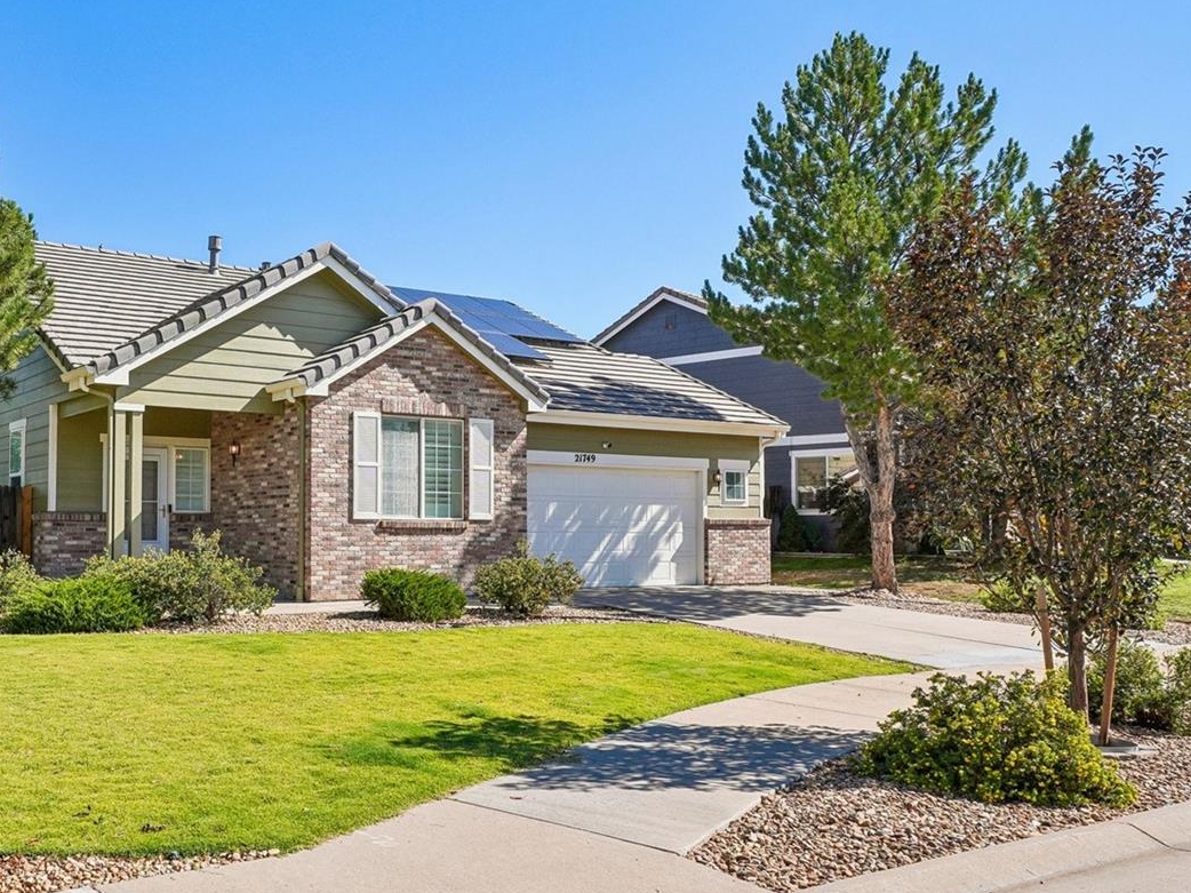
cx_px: 299
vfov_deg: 45.3
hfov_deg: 55.6
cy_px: 392
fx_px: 1066
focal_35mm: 31
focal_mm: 14
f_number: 8
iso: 100
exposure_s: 1/350
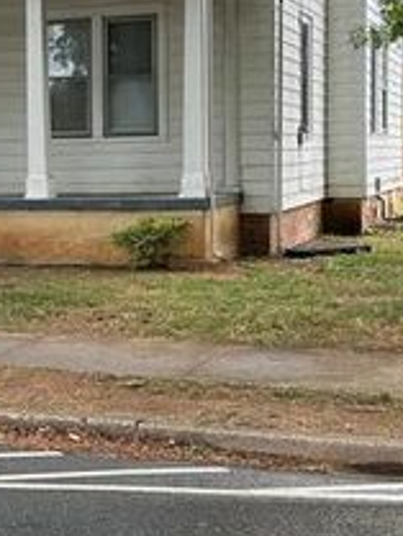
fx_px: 1287
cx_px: 33
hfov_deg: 17.5
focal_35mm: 83
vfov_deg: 23.5
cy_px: 191
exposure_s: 1/482
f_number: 1.5
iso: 50
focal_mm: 5.7
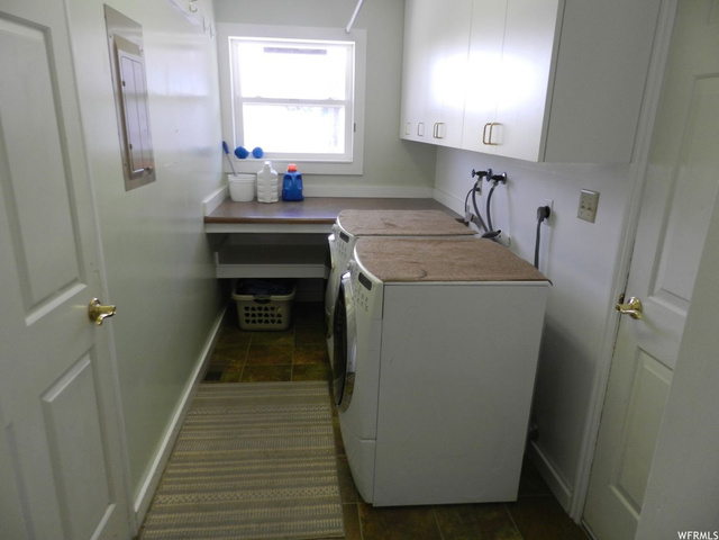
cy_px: 270
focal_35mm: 23
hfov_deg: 73.9
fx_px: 478
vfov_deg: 58.9
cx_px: 360
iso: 160
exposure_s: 1/40
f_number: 3.4
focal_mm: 4
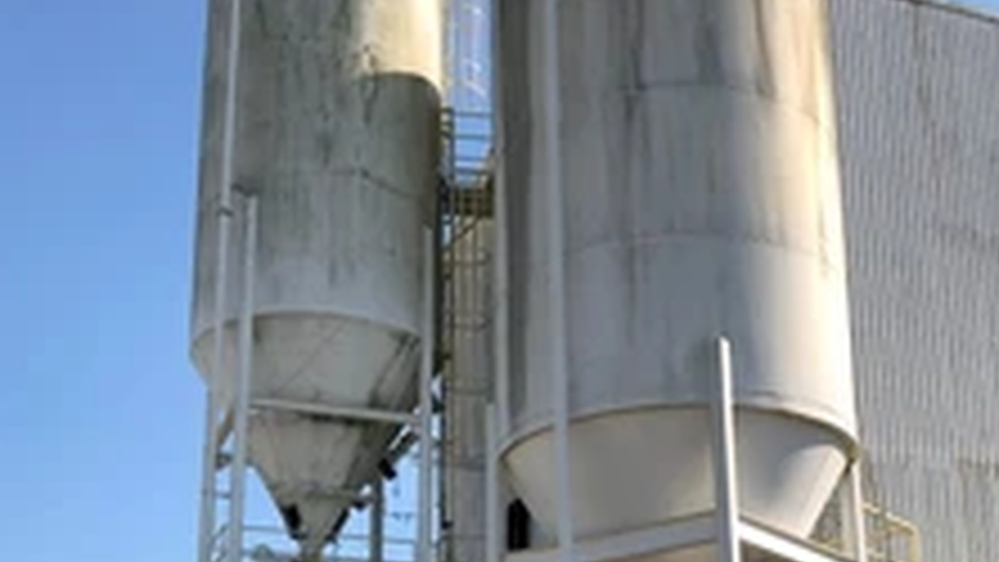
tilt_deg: +16.4
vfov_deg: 21.3
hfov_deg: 37.8
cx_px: 558
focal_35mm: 55
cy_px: 517
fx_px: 1457
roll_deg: -1.3
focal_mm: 3.99
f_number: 1.8
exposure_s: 1/1656
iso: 20
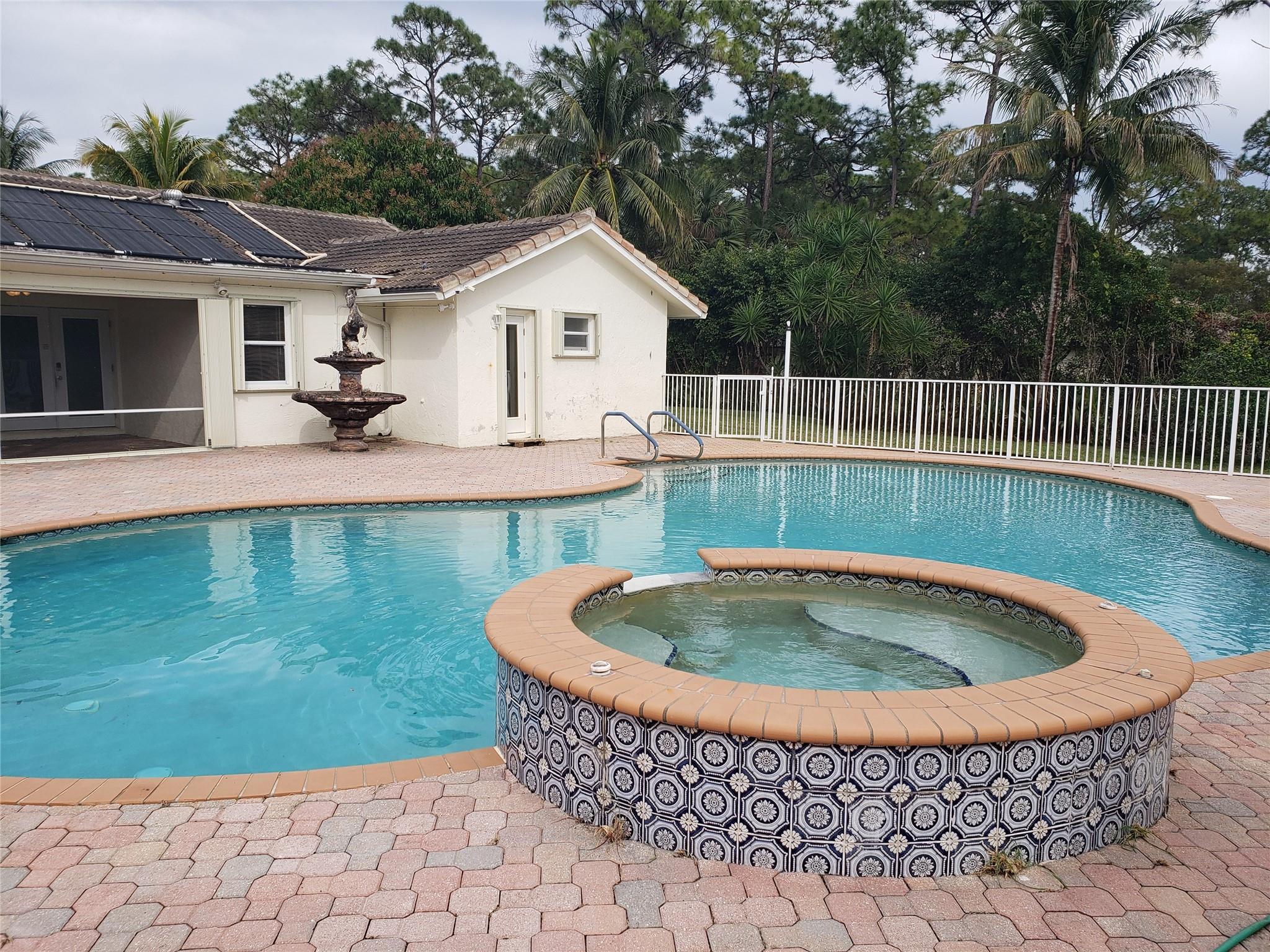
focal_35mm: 26
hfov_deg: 67.3
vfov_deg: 53.1
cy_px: 476
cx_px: 635
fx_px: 954
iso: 50
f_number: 2.4
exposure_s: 1/1067
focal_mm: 4.3
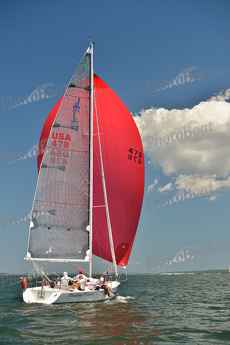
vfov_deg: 28.8
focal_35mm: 70
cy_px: 172
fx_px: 670
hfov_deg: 19.5
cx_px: 115
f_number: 5.6
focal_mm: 70
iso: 280
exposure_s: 1/800
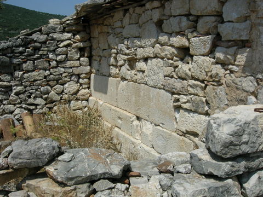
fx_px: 274
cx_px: 132
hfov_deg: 51.4
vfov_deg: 39.7
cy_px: 98
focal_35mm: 36
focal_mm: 7.5
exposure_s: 1/330
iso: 64
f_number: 6.8
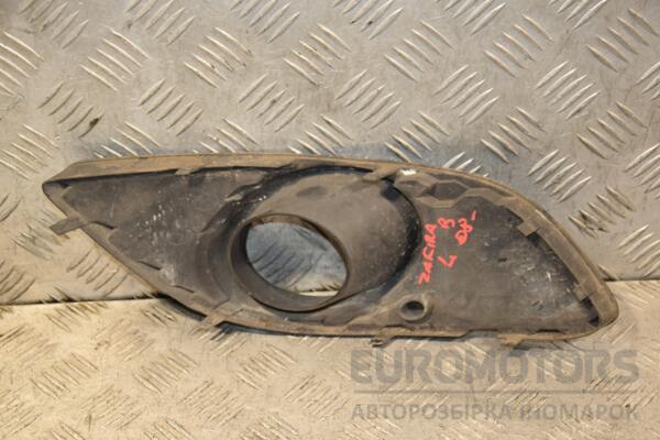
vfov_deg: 18.2
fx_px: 1375
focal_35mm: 75
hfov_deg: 27.0
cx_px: 330
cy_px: 220
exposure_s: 1/125
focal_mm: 50
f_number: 5
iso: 800
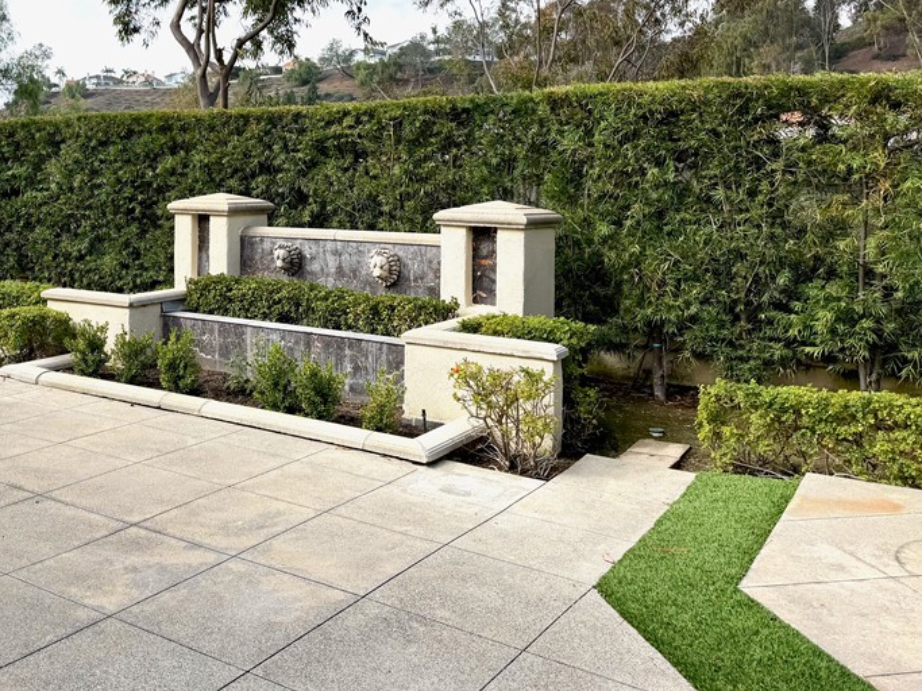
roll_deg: +0.1
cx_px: 251
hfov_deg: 49.7
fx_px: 959
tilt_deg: -0.8
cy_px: 179
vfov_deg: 38.7
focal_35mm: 36
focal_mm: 6.76
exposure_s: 1/2907
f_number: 1.78
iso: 100
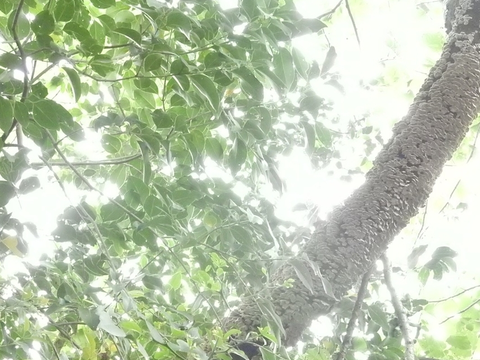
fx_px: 1637
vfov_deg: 12.5
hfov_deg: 16.7
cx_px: 304
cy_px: 243
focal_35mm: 118
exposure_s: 1/250
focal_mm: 14.9
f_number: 5
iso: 3200
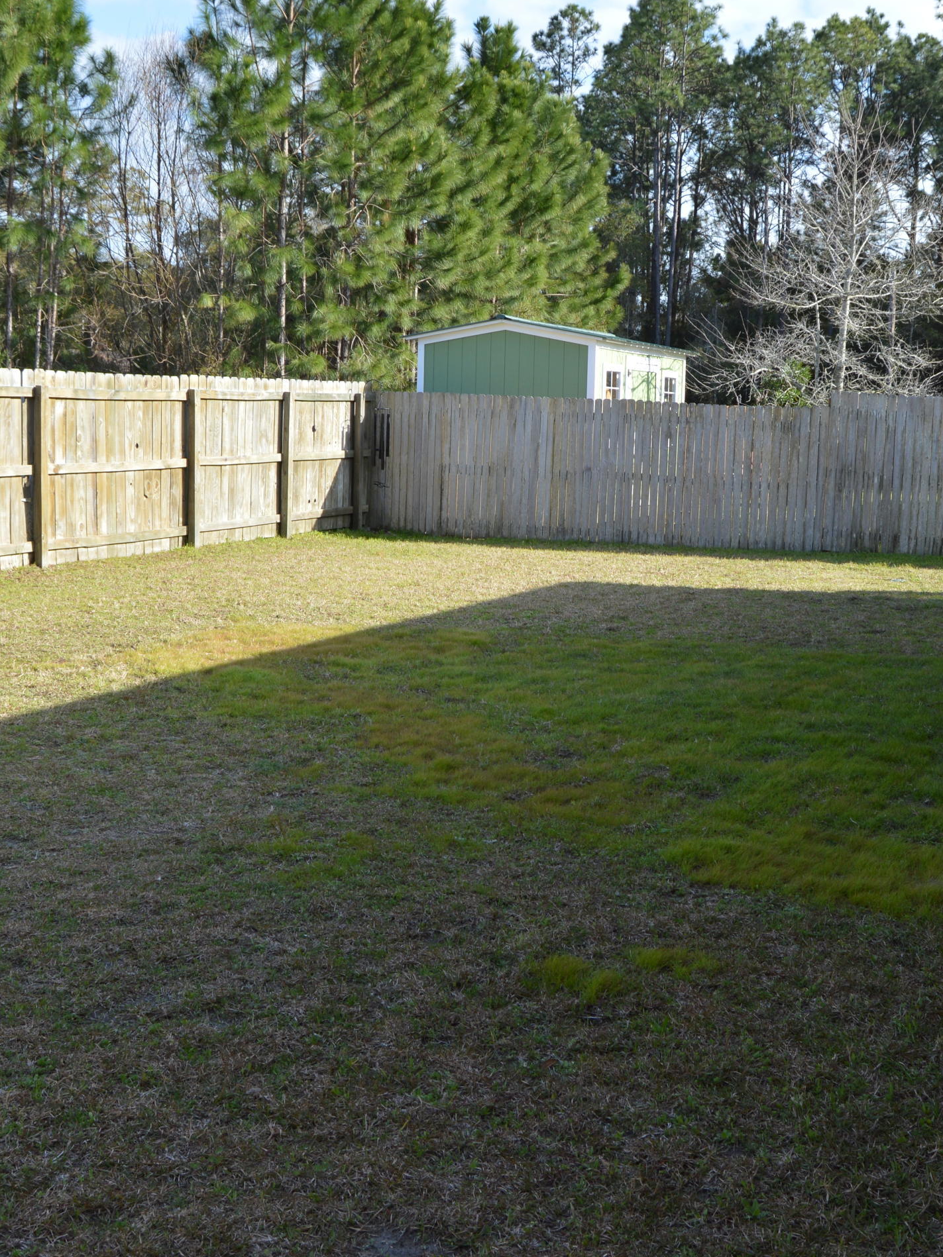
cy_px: 614
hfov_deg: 35.1
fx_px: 1490
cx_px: 537
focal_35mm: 41
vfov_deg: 45.8
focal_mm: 18
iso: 100
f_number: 6.3
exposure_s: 1/160
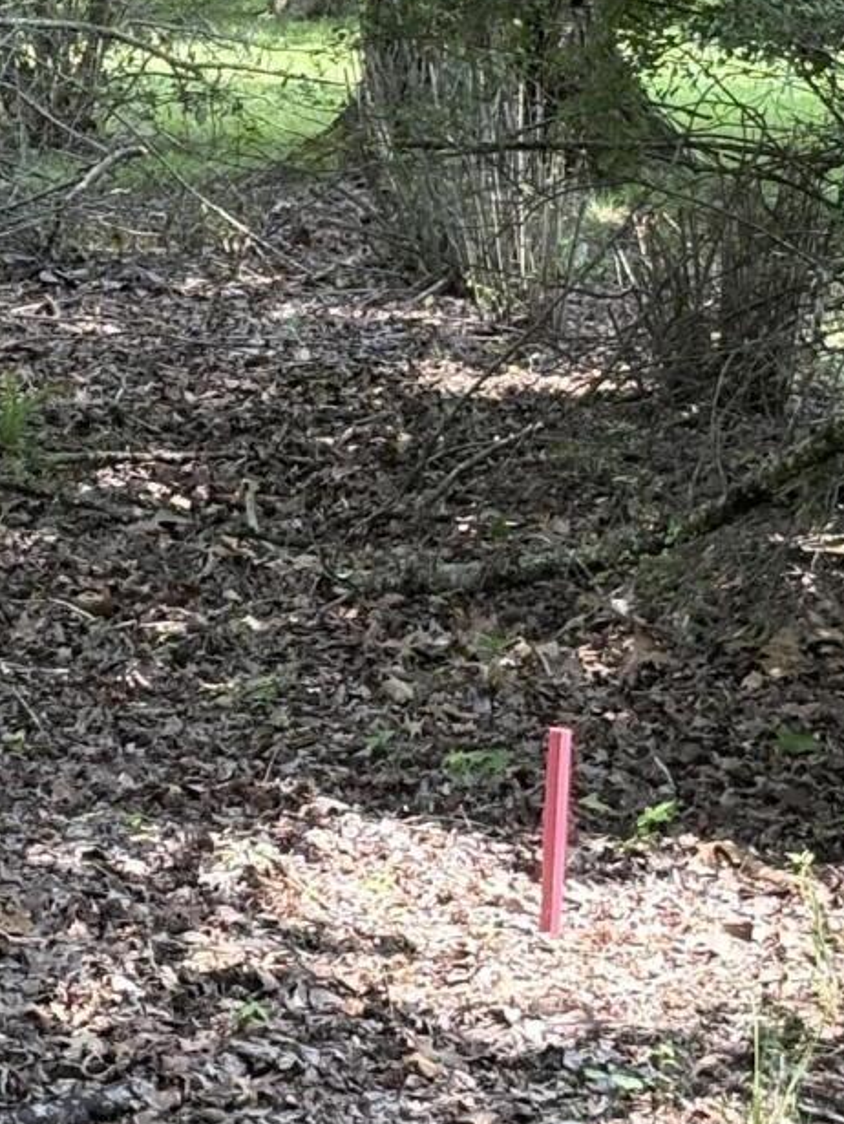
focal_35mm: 169
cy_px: 369
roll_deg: -0.5
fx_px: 5488
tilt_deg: -3.5
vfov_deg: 11.7
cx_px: 195
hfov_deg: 8.8
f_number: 1.6
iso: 40
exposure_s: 1/185
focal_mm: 5.96
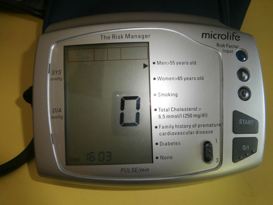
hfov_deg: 71.6
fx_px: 189
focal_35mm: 24
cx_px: 136
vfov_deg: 56.8
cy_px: 102
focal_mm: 4.2
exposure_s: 1/30
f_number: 3
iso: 200
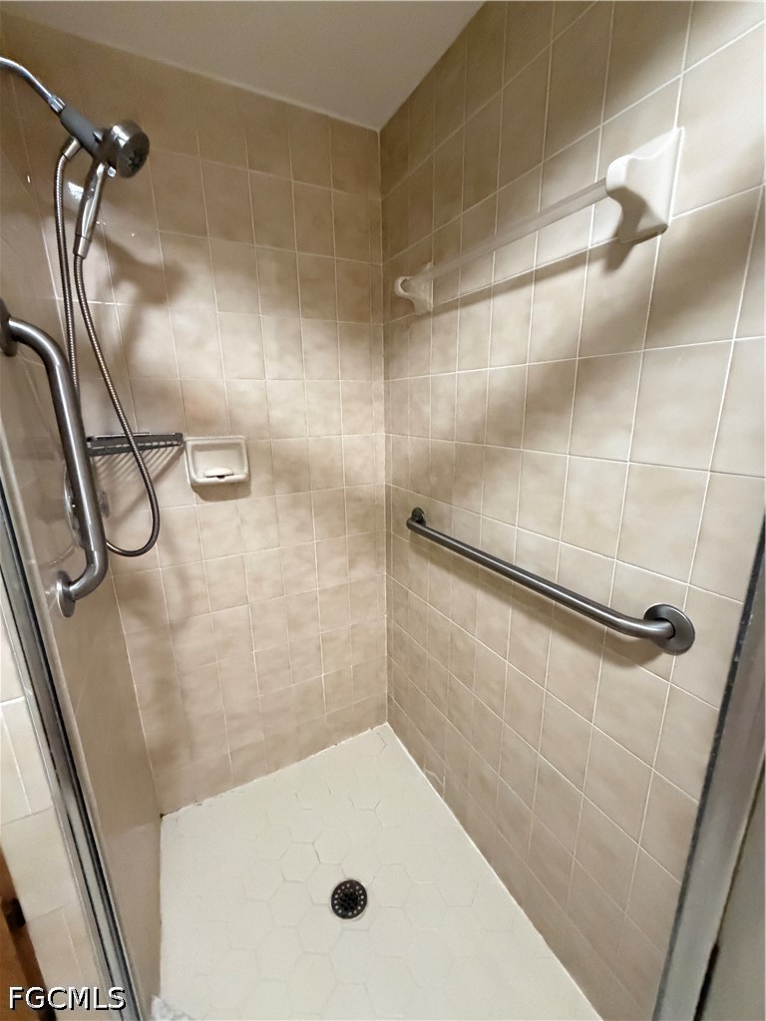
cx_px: 383
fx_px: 413
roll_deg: +0.3
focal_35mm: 14
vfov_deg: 102.1
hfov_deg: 85.7
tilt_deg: -15.1
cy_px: 510
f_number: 2.2
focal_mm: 2.22
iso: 1000
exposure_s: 1/60
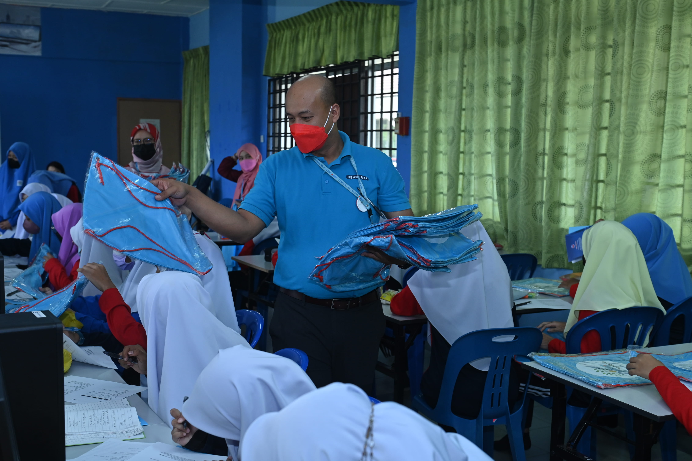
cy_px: 230
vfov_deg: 30.5
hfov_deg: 44.5
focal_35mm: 44
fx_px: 845
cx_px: 346
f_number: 4.5
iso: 800
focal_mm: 44
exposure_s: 1/125
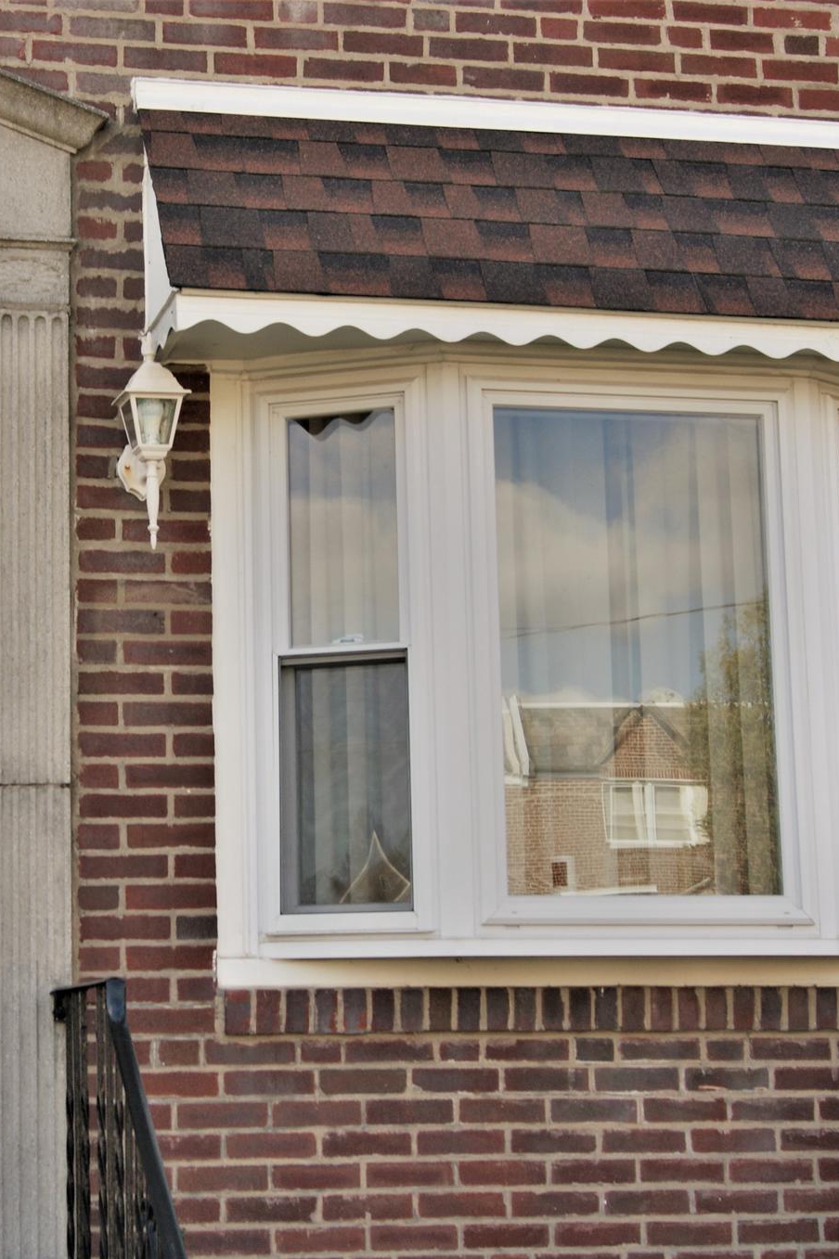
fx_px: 2378
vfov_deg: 29.7
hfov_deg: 19.8
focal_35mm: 68
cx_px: 153
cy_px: 634
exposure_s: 1/80
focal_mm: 30
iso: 100
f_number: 9
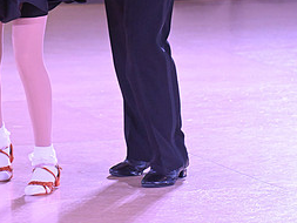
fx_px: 3030
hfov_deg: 5.6
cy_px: -67
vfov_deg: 4.2
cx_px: 73
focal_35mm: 353
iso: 5000
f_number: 7.1
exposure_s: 1/400
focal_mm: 160
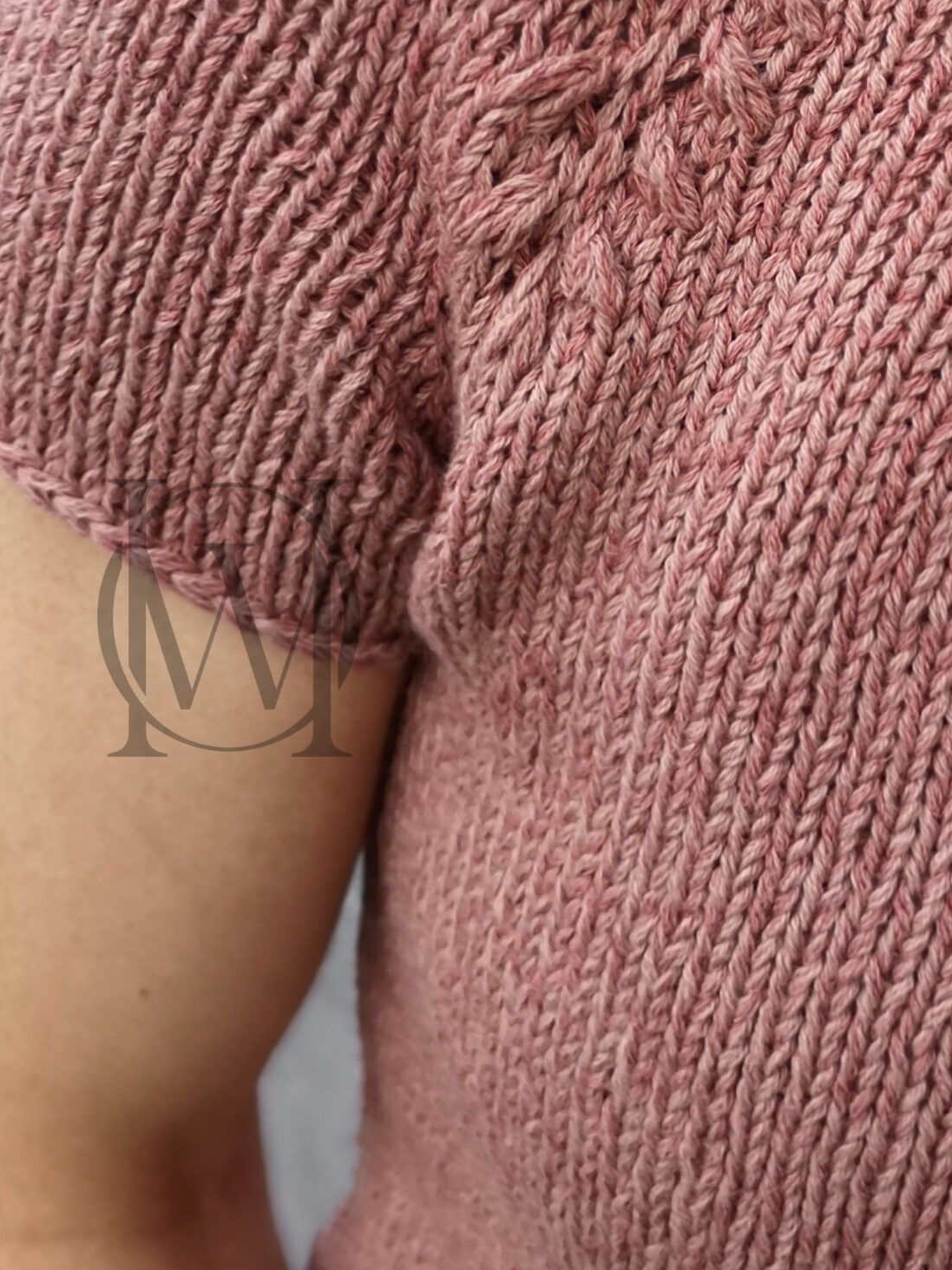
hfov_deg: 23.0
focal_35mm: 63
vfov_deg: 29.8
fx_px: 2310
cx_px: 735
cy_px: 198
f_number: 4
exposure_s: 1/190
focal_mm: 3.95
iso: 50
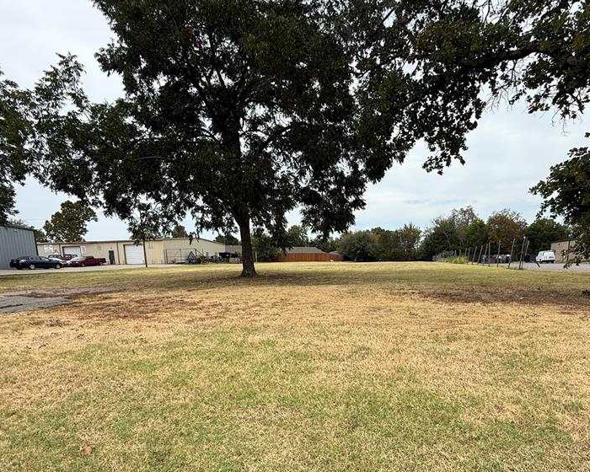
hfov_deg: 80.2
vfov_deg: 66.1
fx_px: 349
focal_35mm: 20
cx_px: 322
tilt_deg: -8.7
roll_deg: +0.6
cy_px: 318
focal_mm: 2.22
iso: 50
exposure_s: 1/1339
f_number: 2.2
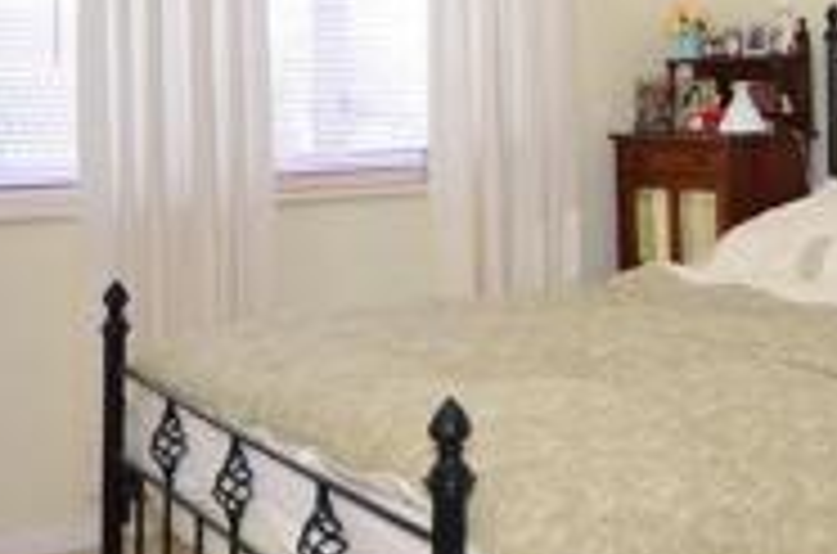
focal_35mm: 53
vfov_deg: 24.8
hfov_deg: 36.2
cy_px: 90
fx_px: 1229
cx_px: 680
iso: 200
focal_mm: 10
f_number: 4
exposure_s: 1/15
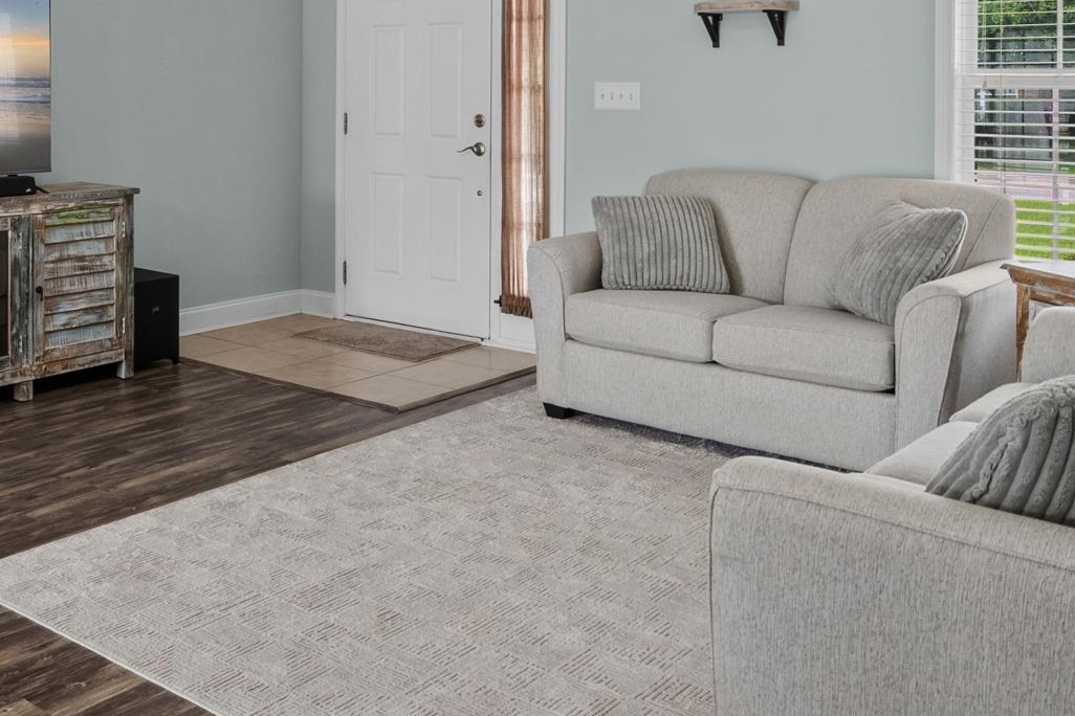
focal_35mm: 39
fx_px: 1164
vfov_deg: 32.6
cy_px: 82
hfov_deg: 47.9
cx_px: 287
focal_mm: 16
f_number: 8
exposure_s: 1/15
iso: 800
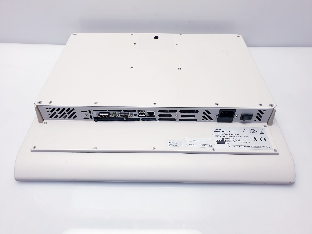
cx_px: 156
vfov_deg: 53.1
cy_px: 117
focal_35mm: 26
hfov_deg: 67.3
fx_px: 234
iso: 64
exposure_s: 1/100
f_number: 2.4
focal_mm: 4.3
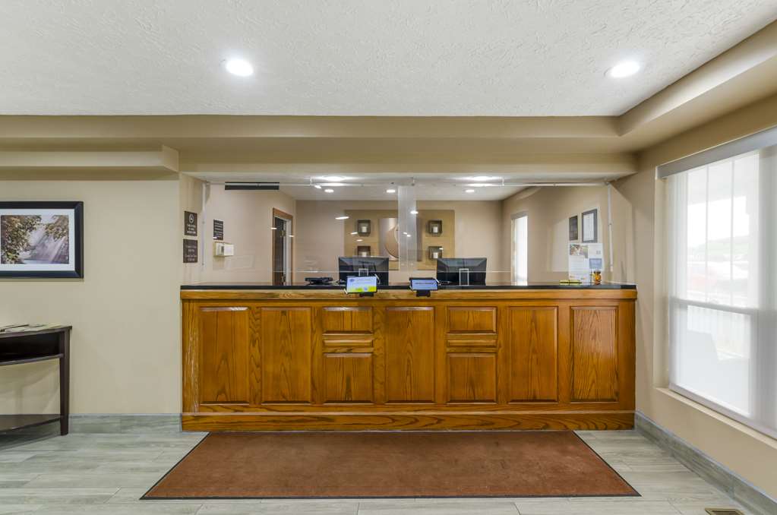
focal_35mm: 16
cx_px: 388
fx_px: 355
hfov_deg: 95.1
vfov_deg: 71.8
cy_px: 258
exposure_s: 1/1.67
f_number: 8
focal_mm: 11
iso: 200
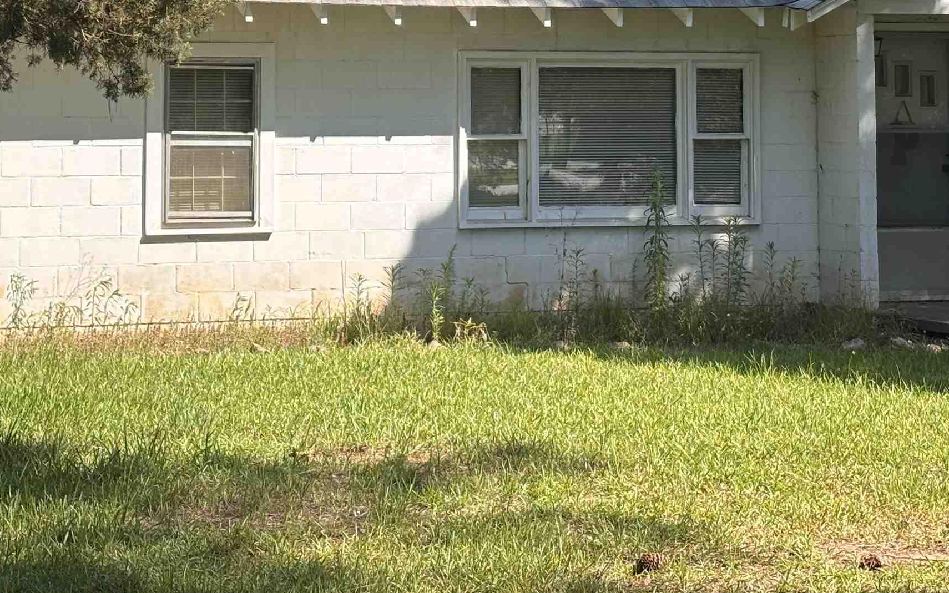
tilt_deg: +2.1
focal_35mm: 99
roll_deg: -0.1
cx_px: 421
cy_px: 14
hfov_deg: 21.0
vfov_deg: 13.1
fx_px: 2561
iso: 32
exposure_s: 1/1263
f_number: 1.6
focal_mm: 5.96
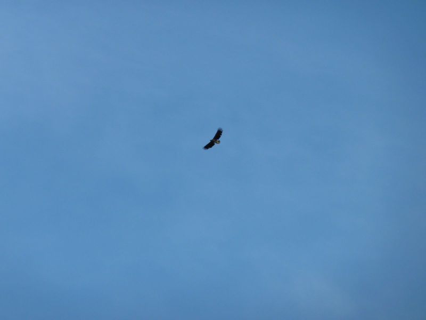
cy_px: 160
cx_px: 213
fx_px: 3692
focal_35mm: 300
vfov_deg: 5.0
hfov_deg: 6.6
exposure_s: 1/640
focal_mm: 49.2
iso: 80
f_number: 5.6
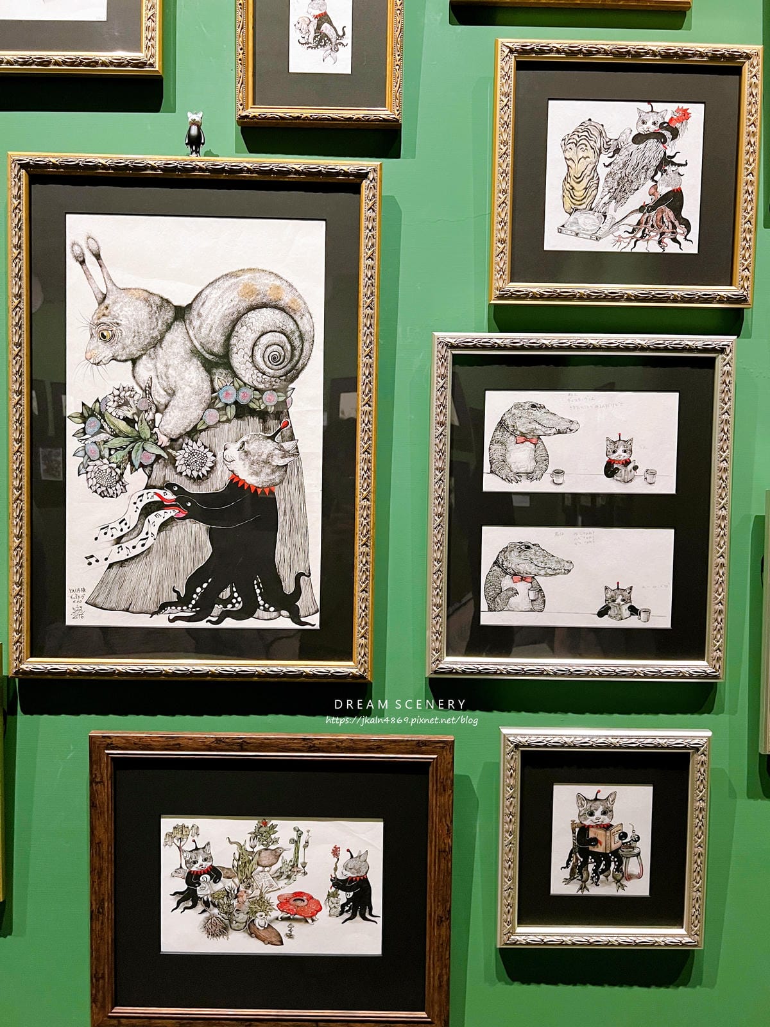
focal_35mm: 26
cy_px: 514
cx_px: 385
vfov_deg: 67.3
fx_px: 771
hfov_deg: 53.1
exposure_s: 1/45
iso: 500
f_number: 1.5
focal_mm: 5.7
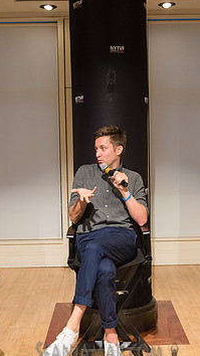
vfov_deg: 37.9
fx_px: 519
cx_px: 111
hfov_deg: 21.8
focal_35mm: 55
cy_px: 182
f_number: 4
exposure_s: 1/320
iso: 2500
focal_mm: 32
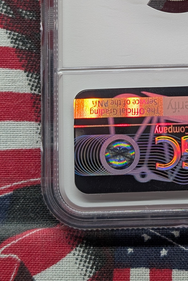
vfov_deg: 19.6
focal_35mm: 102
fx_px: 799
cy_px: 24
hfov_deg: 13.3
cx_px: 184
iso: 21
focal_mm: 6.9
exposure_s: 1/58.8
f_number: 1.68
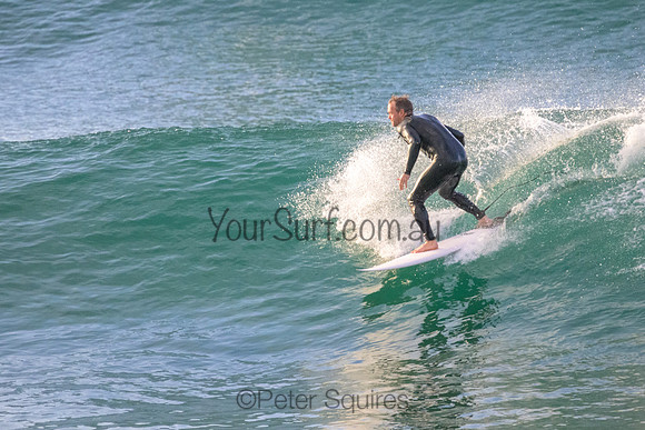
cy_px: 157
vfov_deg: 1.3
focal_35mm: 1043
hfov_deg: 2.0
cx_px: 341
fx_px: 18684
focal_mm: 800
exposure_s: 1/1600
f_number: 11
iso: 5600
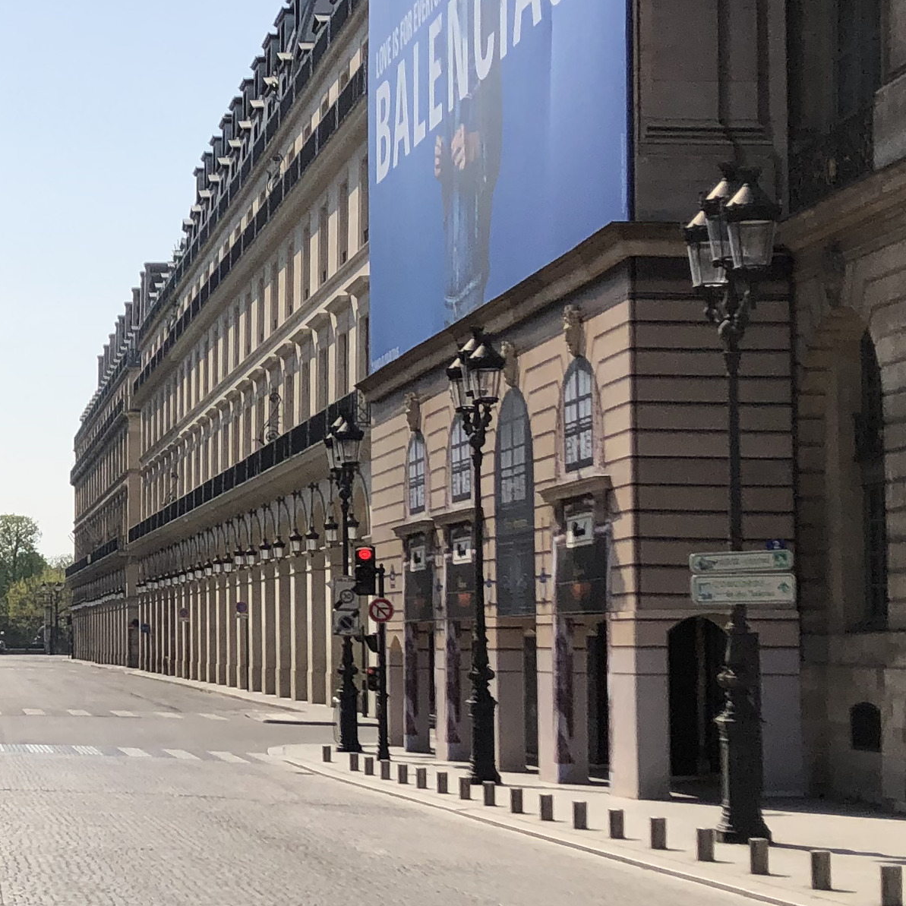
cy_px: 551
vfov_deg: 20.9
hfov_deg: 19.8
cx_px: -139
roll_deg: +0.4
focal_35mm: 83
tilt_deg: +2.7
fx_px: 2458
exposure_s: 1/3745
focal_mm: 4
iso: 20
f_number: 1.8
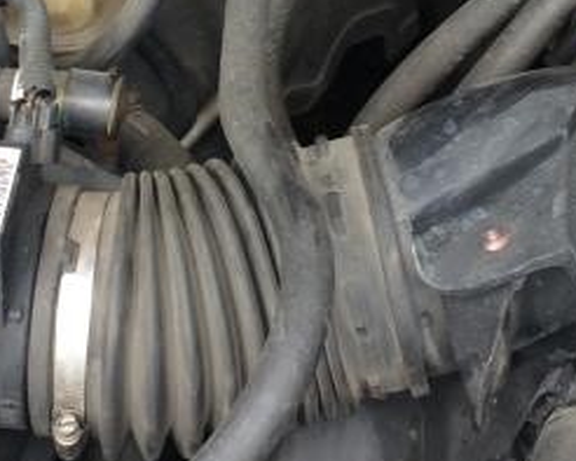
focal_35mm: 92
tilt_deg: -42.0
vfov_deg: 16.4
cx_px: 197
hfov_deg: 20.7
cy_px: 0
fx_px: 1569
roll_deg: +0.3
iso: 40
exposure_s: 1/120
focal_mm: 4.15
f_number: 2.2
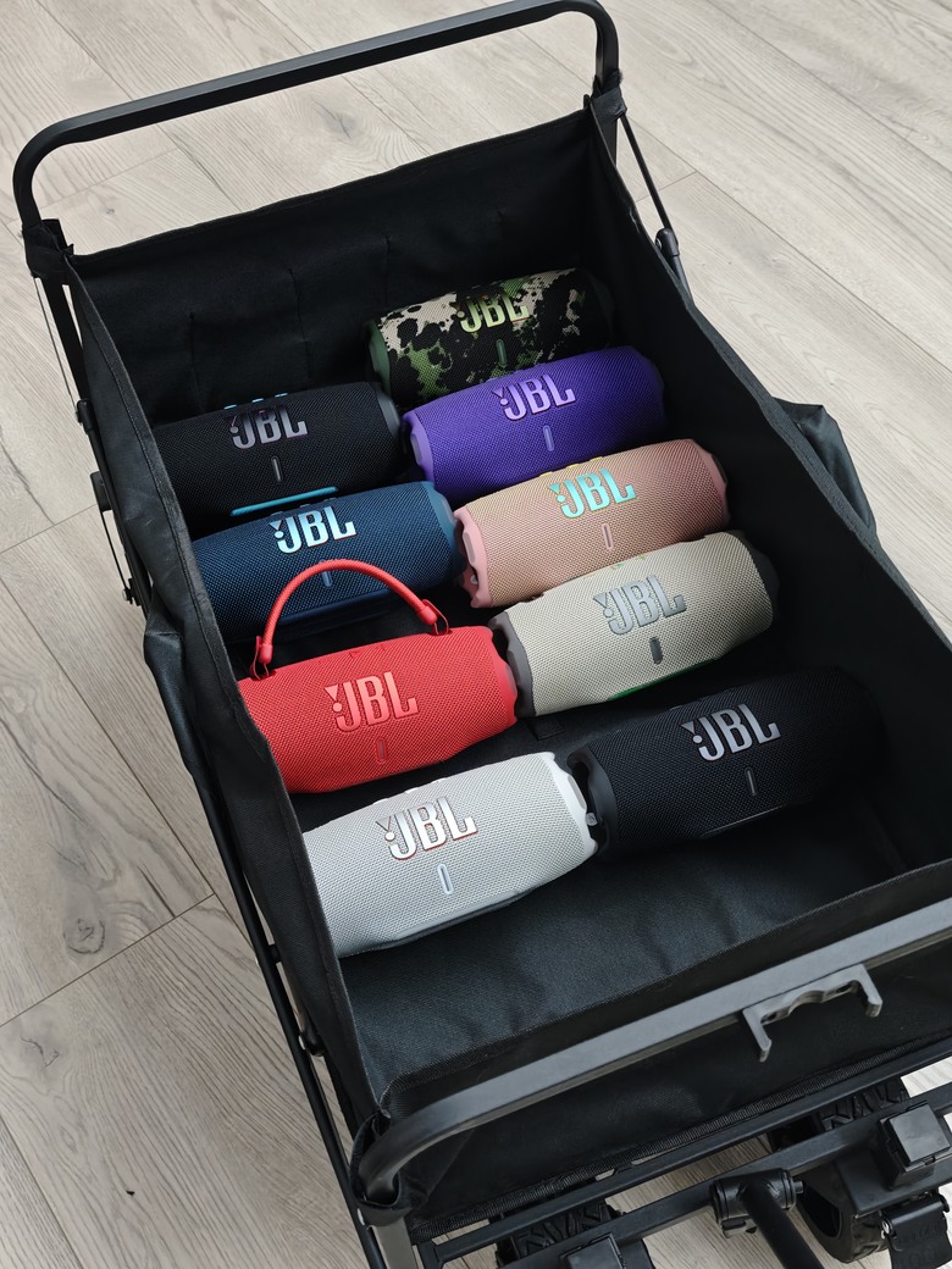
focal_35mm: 44
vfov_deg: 42.9
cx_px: 476
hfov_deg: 32.9
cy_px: 634
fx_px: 1613
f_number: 1.63
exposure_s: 1/33
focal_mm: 8.72
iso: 500
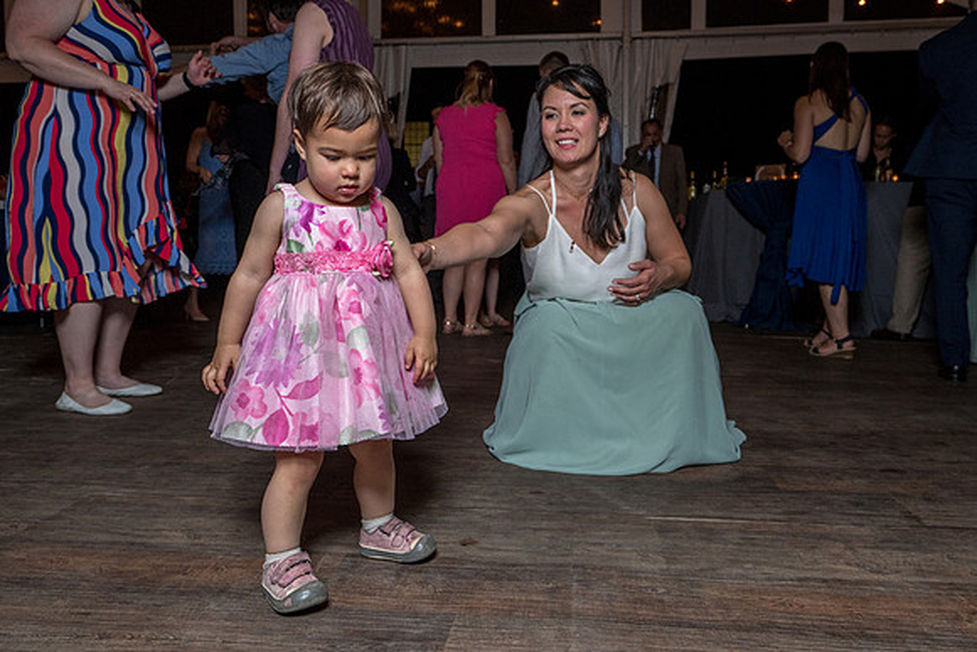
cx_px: 482
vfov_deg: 47.4
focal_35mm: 27
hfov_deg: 67.0
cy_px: 269
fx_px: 738
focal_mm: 22
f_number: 5.6
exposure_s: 1/200
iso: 2000
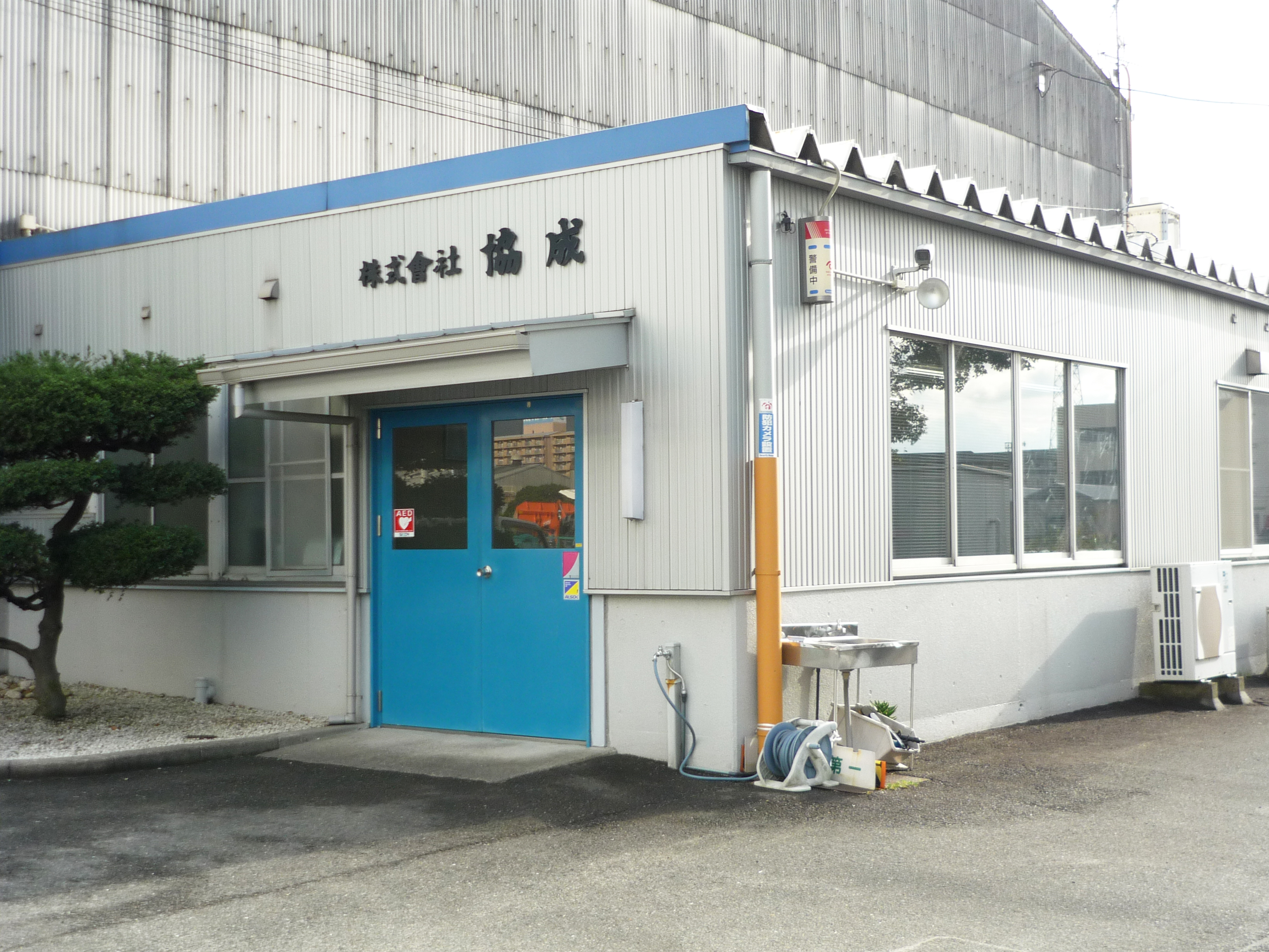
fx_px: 1613
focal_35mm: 44
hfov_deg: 42.9
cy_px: 476
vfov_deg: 32.9
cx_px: 634
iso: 100
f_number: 3
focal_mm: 7.2
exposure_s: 1/250
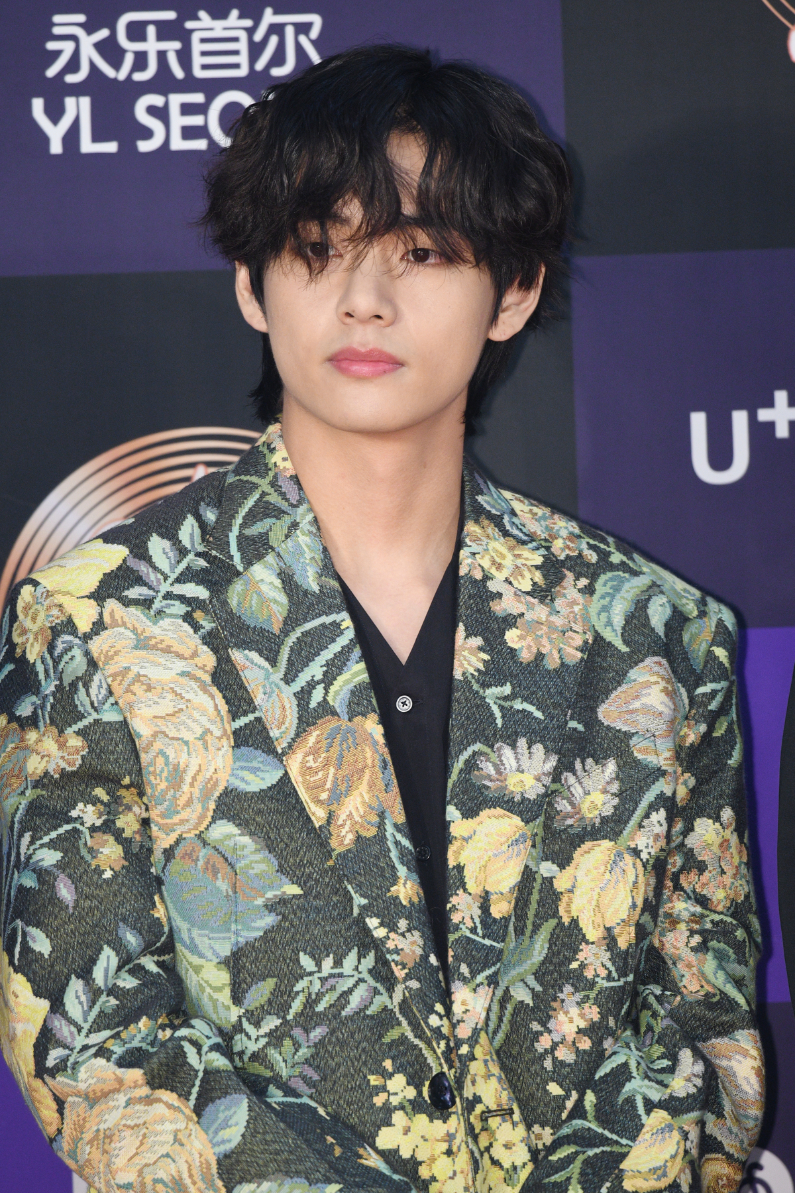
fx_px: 14905
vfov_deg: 4.6
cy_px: 596
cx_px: 398
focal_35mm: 450
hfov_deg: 3.1
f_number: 4
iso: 1250
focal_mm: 300
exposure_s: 1/320
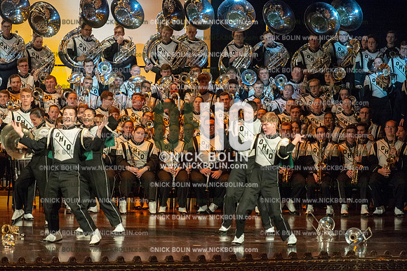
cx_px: 204
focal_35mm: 210
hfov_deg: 9.8
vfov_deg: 6.5
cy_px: 136
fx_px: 2373
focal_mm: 210
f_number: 5.6
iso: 8000
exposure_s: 1/320
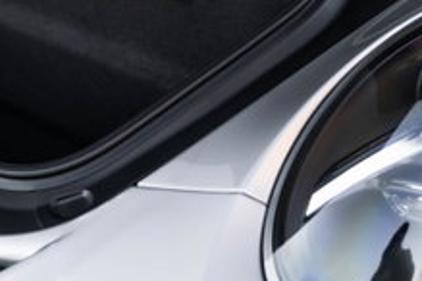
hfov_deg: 16.6
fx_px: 1442
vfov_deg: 10.8
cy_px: -127
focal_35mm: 123
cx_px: 121
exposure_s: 1/125
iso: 250
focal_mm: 35
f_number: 3.2
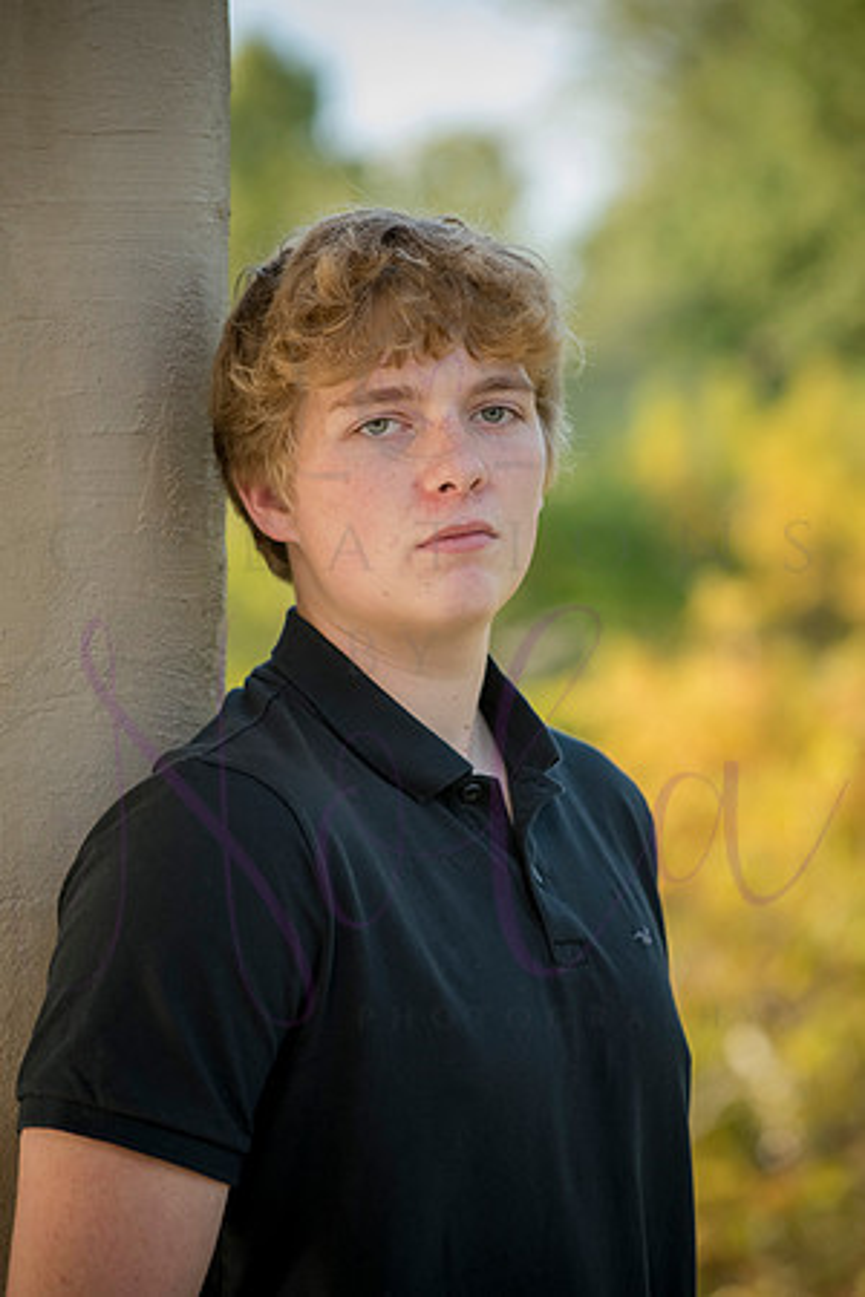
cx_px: 432
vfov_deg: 16.4
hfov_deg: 11.0
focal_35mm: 125
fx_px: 4505
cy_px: 648
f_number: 5
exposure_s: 1/640
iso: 800
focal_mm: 125
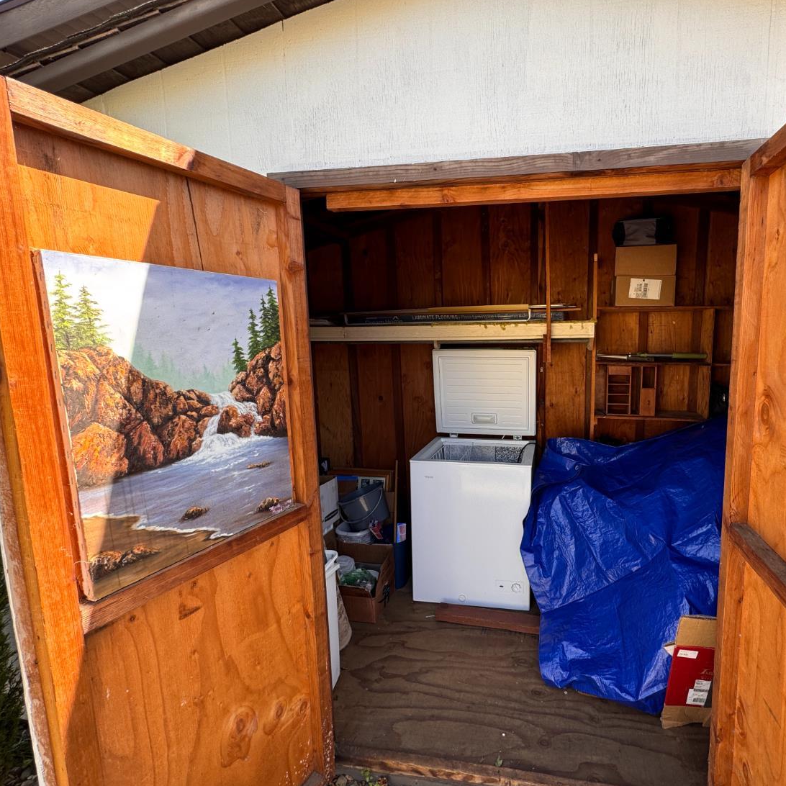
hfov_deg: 82.4
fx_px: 437
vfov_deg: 84.0
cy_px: 386
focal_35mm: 17
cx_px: 492
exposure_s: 1/99
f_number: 2.2
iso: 50
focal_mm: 2.22
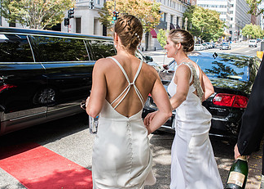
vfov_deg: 31.2
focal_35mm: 45
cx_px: 145
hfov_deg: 42.7
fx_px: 337
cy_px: 105
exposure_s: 1/160
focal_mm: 24
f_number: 7.1
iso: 200
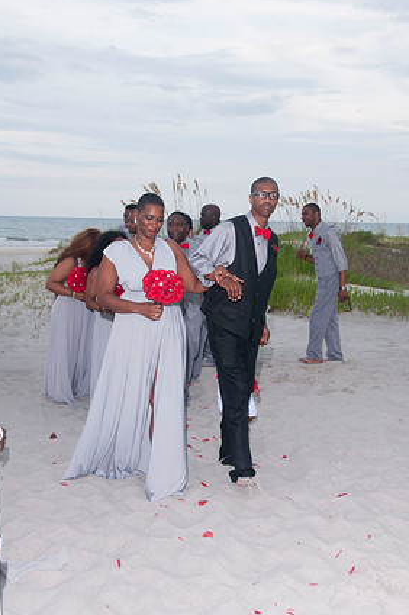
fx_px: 734
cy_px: 294
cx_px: 210
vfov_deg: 45.5
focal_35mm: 43
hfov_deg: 31.1
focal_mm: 27
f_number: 5.6
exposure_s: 1/125
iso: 200
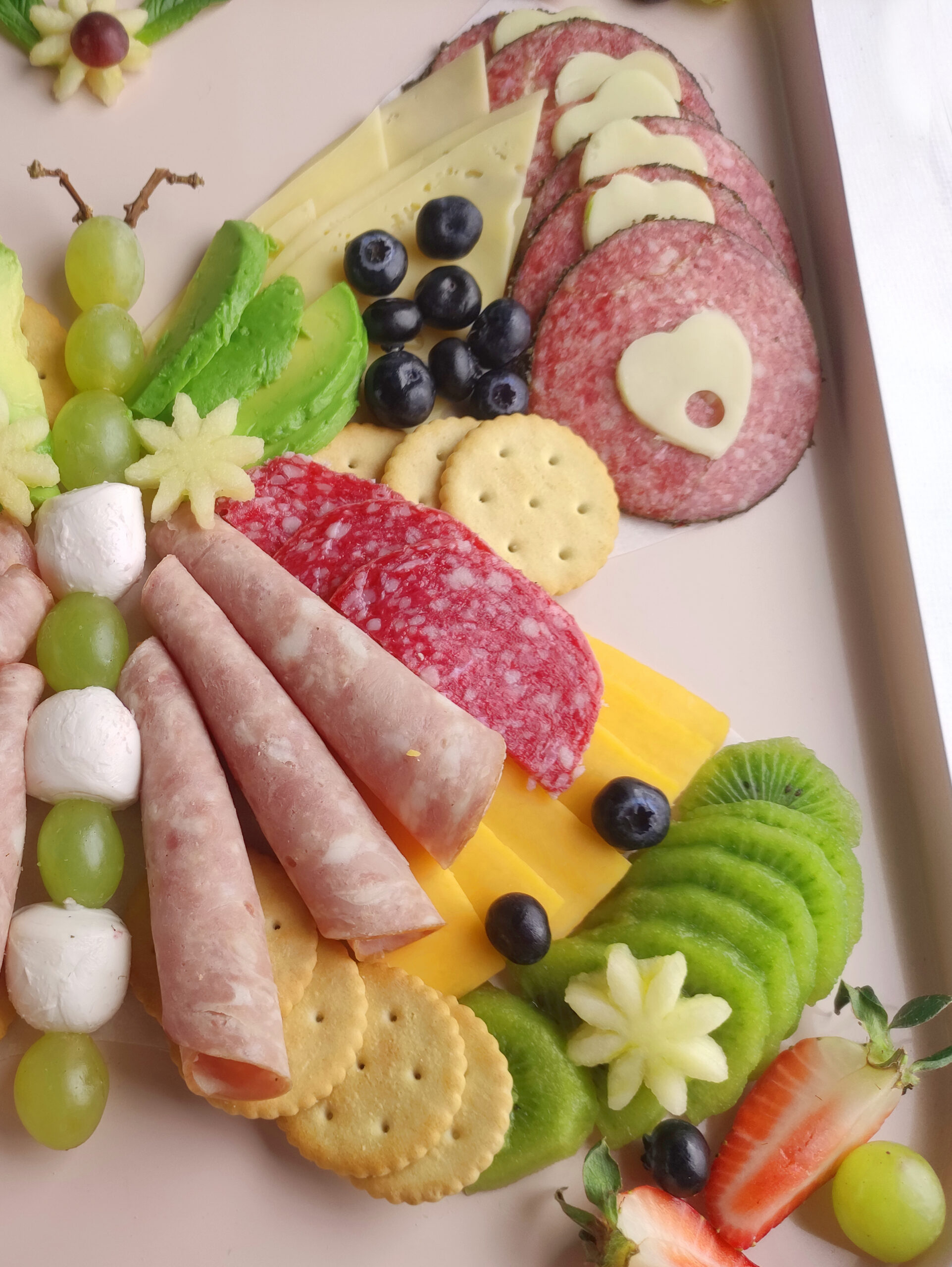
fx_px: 916
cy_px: 634
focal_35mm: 25
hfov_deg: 54.9
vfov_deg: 69.4
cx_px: 476
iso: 50
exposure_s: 1/152
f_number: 1.89
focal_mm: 5.43
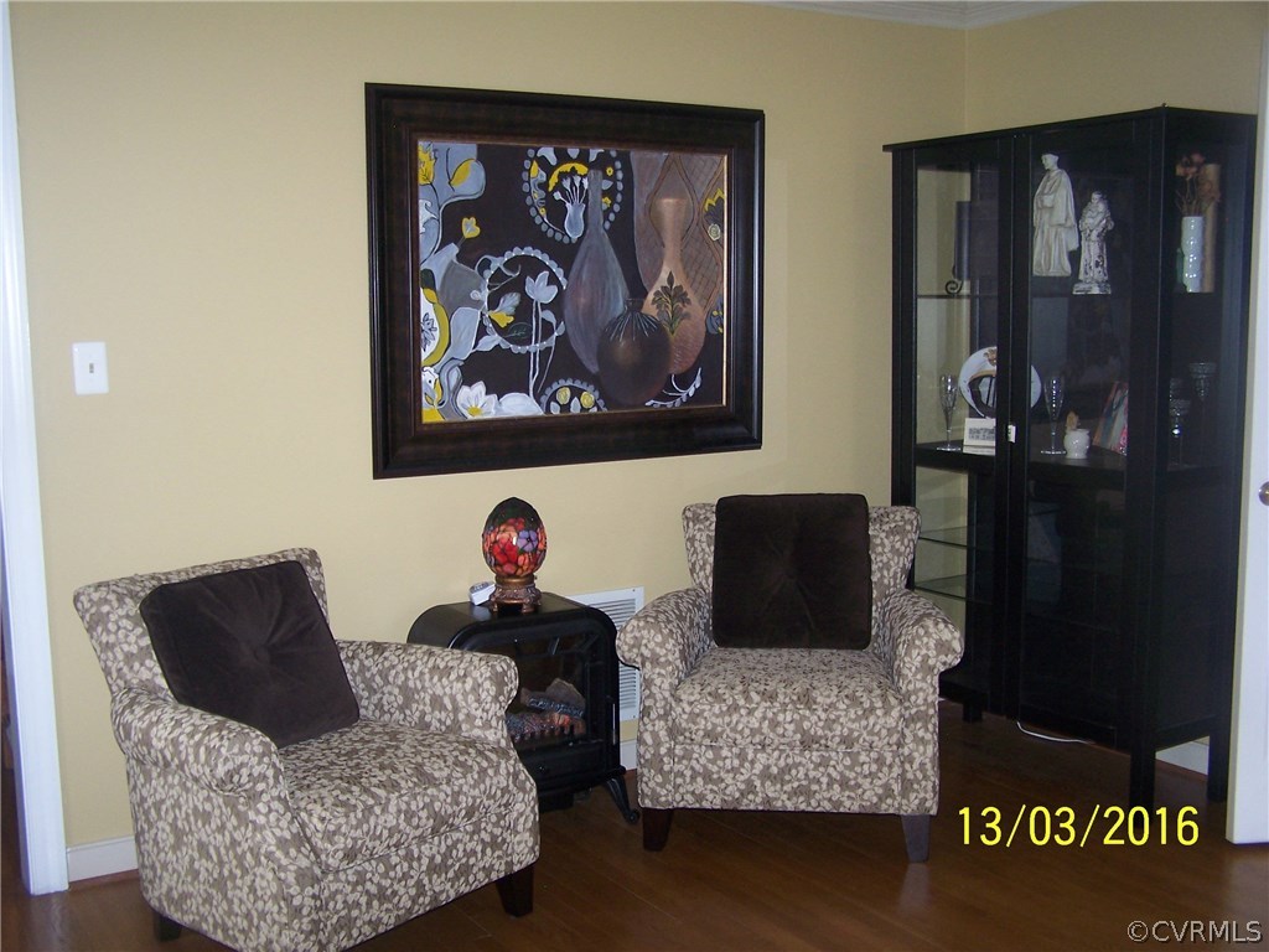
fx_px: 1393
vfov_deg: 37.7
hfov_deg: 49.0
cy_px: 476
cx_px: 634
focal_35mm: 38
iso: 140
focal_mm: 6.3
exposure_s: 1/60
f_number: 2.8
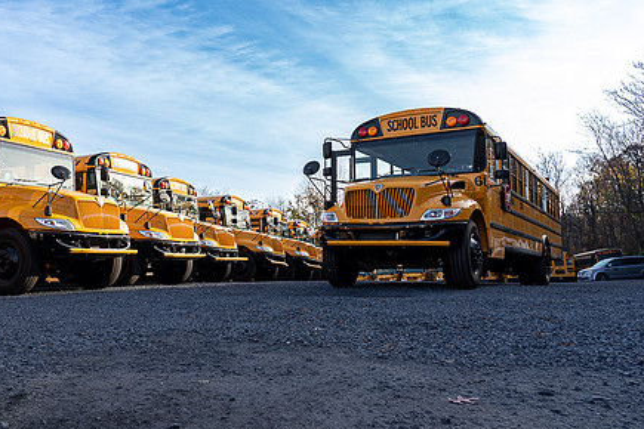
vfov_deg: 41.0
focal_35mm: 32
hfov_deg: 58.1
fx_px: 572
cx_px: 247
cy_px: 180
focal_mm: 24
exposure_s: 1/250
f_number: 5.6
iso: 125
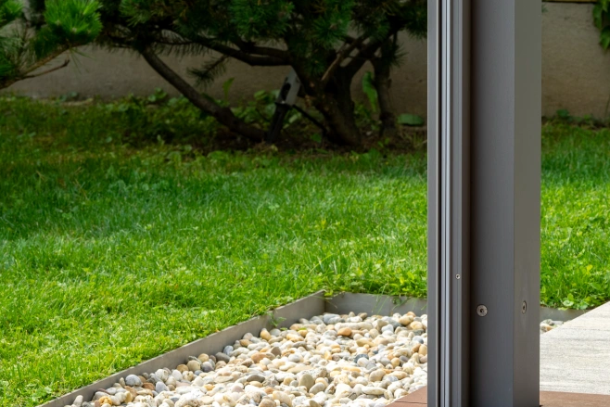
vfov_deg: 6.3
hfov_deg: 9.4
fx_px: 3711
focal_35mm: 219
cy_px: 241
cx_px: 267
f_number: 9
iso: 100
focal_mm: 90
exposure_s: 1/100
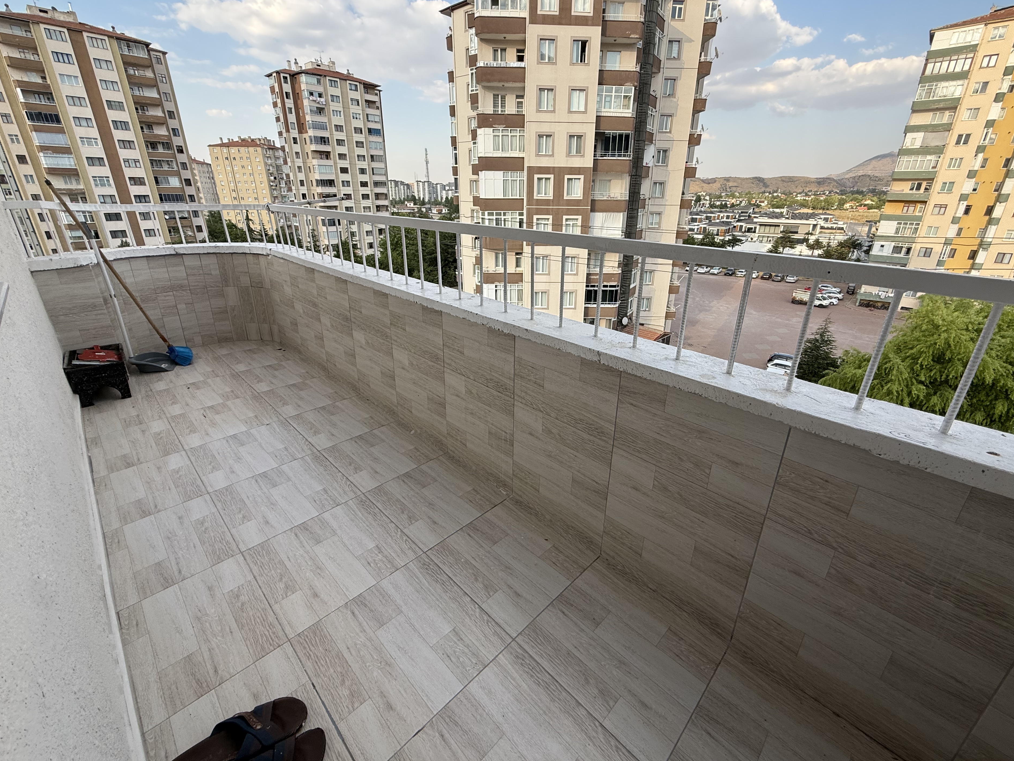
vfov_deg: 81.6
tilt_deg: -20.1
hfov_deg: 98.1
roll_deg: -1.4
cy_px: 355
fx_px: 439
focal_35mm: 15
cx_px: 529
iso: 50
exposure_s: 1/411
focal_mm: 2.22
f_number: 2.2
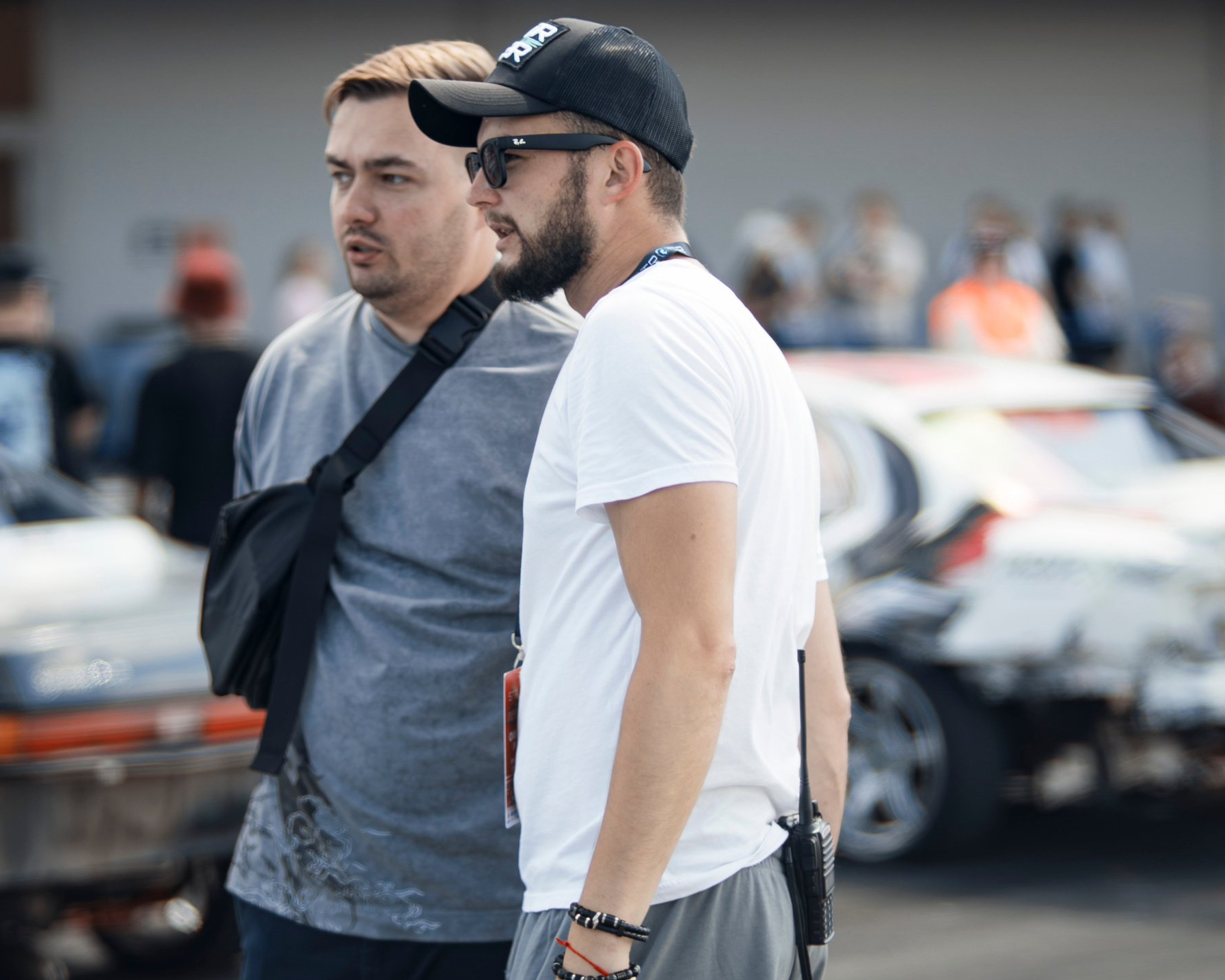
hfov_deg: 16.9
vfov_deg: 13.5
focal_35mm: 114
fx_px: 4132
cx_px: 576
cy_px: 415
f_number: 1.8
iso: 100
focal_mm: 85
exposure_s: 1/250
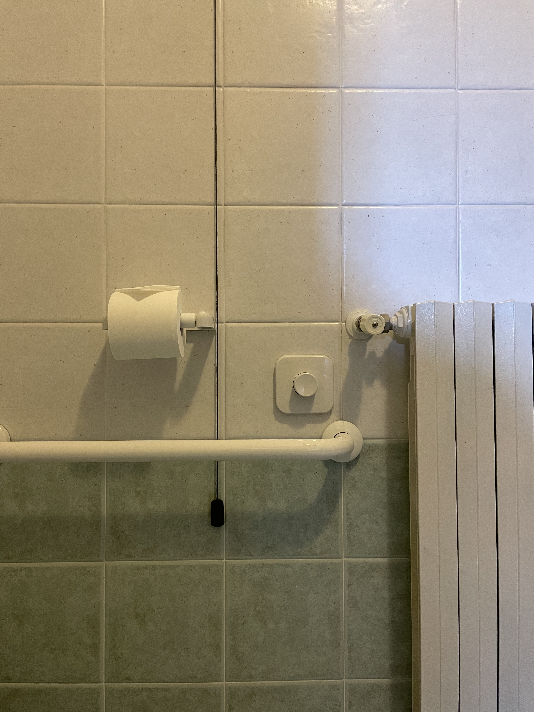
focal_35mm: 26
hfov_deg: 53.1
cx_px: 267
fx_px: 535
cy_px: 356
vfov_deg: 67.3
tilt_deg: +0.8
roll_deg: -0.4
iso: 320
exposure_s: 1/50
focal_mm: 4.2
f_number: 1.6
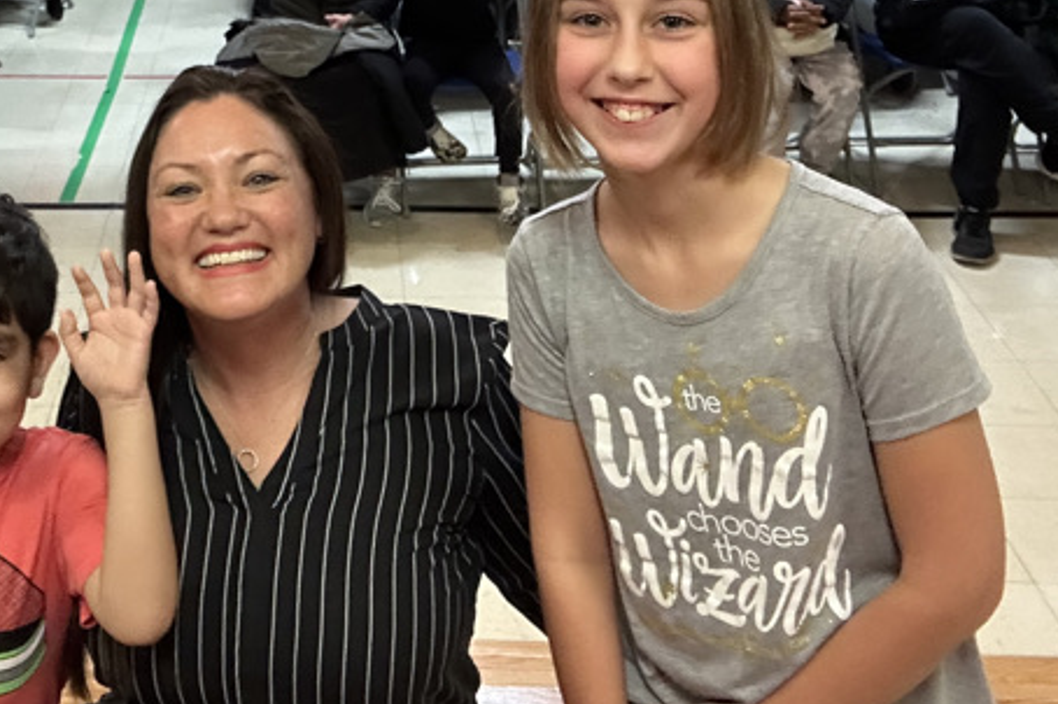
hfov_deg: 35.6
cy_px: -103
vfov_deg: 23.3
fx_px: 1586
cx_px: 193
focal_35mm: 54
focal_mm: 2.69
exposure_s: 1/60
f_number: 1.9
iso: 200
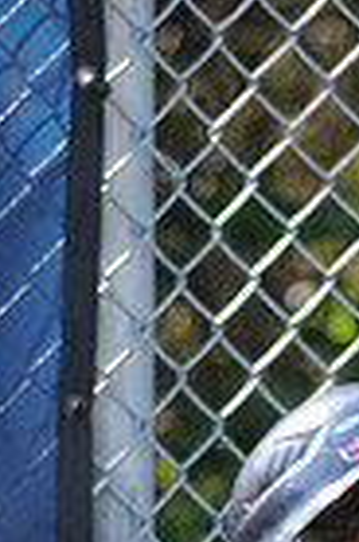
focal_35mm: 1874
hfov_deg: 0.7
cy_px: 936
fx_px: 28170
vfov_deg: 1.1
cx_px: 622
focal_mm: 300
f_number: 4
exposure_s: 1/640
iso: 400
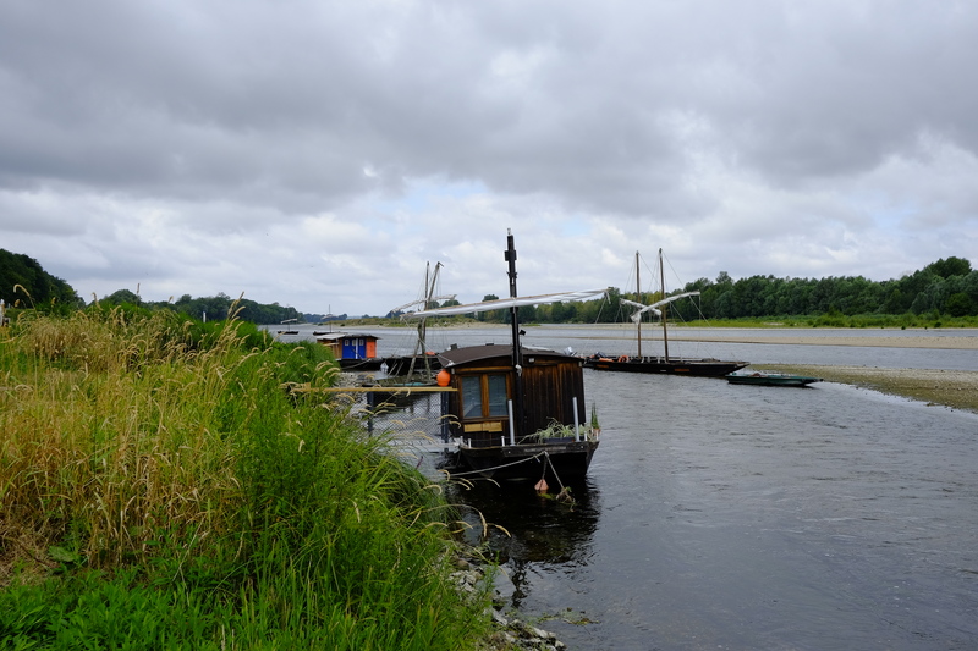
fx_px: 951
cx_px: 489
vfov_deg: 37.8
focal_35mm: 35
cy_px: 326
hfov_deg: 54.4
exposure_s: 1/500
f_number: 8
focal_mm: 23
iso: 400
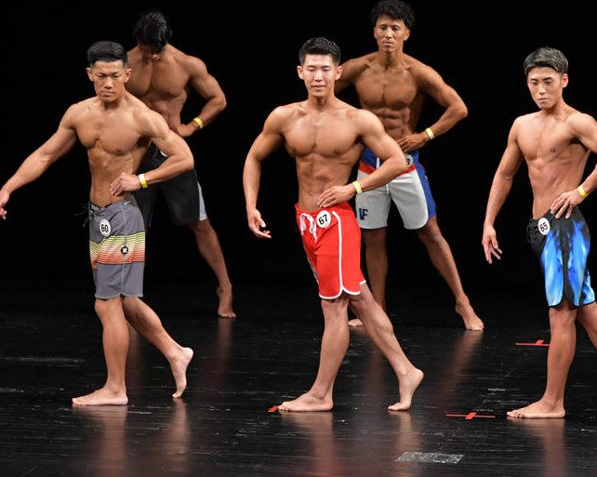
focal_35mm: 306
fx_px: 5404
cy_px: 238
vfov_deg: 5.1
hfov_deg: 6.3
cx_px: 342
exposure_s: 1/400
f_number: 5.6
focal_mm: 180
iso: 3200
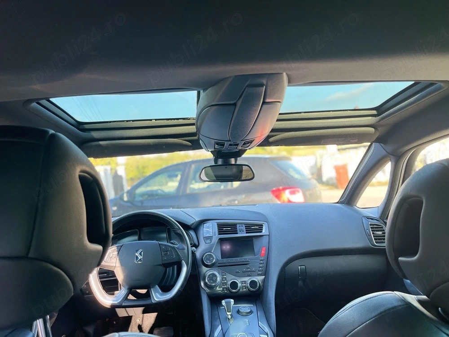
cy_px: 168
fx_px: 337
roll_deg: +7.8
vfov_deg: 53.1
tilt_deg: -3.6
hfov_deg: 67.3
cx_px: 224
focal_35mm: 26
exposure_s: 1/121
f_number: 1.6
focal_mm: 5.1
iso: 40
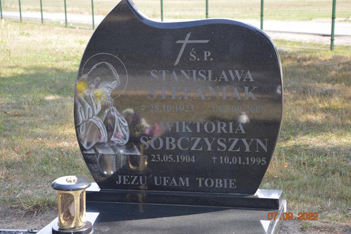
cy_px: 117
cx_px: 176
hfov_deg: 26.0
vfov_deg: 17.5
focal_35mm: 78
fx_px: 760
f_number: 5
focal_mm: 52
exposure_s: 1/125
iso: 200
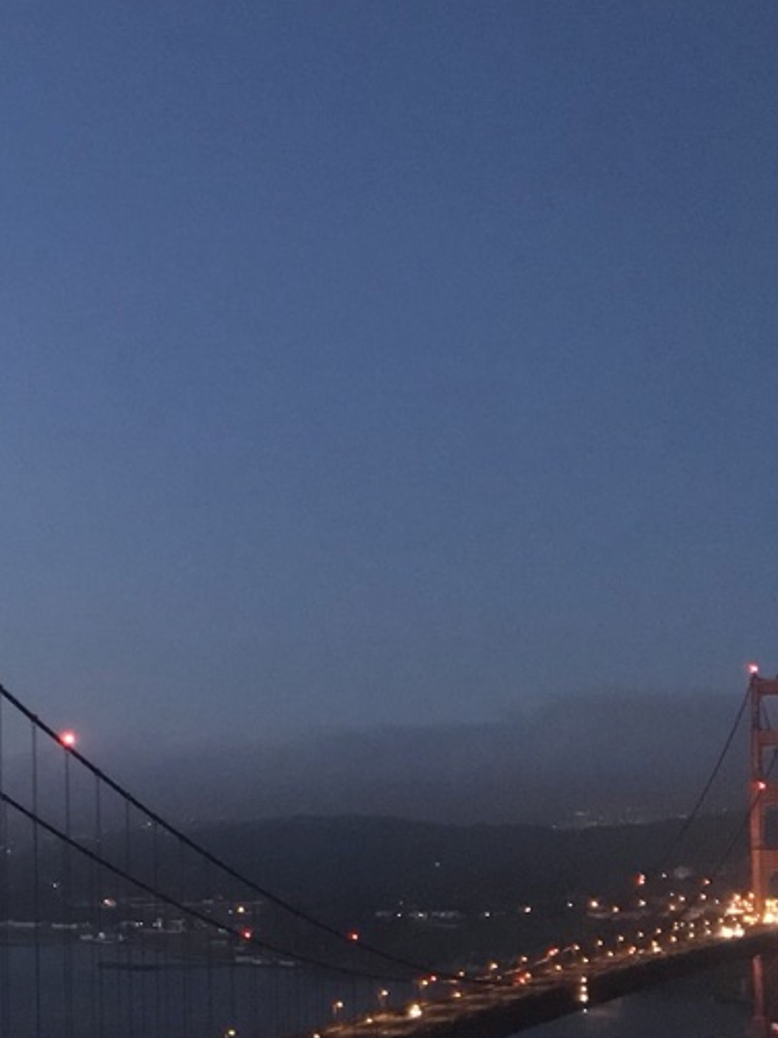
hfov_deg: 18.0
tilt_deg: +0.9
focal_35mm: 78
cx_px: -157
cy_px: 780
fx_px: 2338
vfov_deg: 24.7
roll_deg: -0.1
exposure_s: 1/4
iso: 125
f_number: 1.8
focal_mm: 3.99
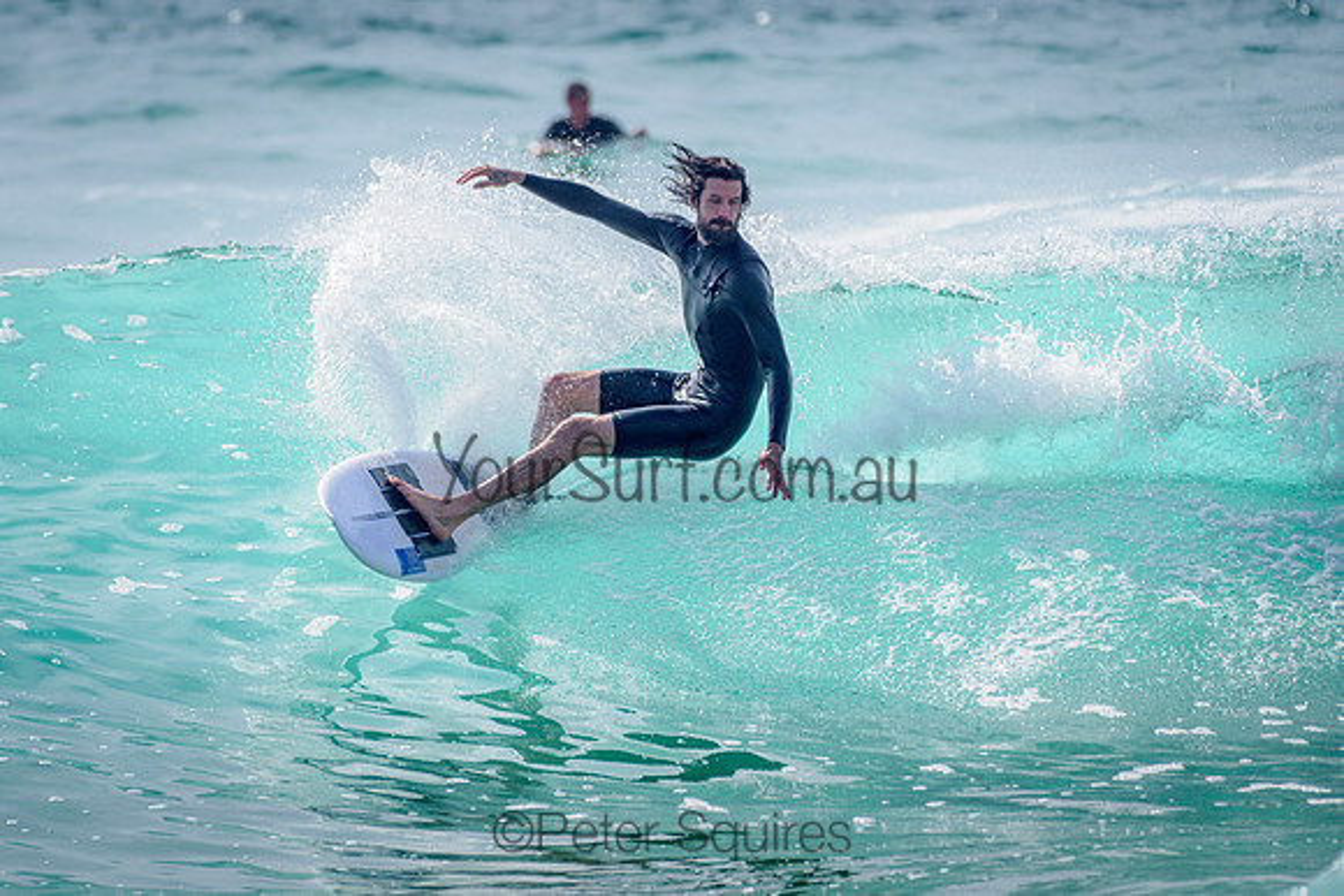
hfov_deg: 3.4
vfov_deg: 2.2
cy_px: 364
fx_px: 22889
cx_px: 559
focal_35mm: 613
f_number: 5.6
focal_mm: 500
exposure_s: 1/2000
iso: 125
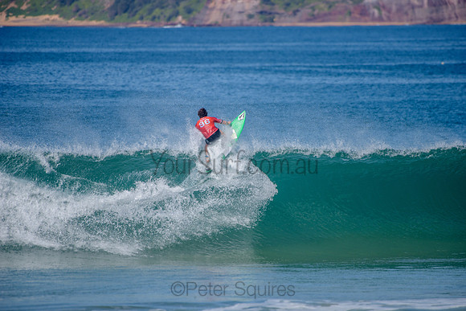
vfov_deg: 2.8
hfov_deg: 4.1
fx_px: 6473
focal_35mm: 500
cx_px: 233
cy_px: 156
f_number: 5.6
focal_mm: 500
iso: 160
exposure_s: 1/2000
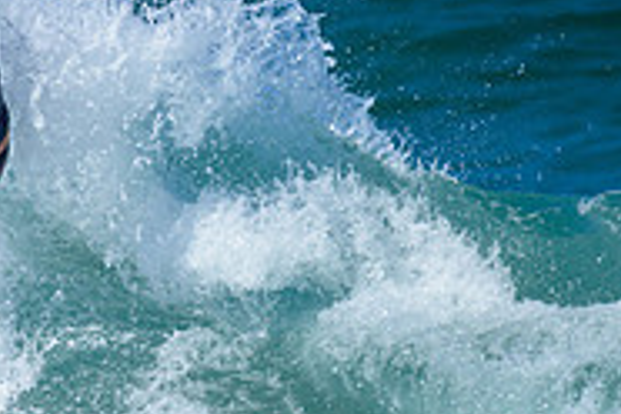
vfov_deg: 0.6
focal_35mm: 2494
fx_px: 43018
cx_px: 73
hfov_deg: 0.8
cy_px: 305
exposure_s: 1/2500
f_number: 6.3
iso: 280
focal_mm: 800
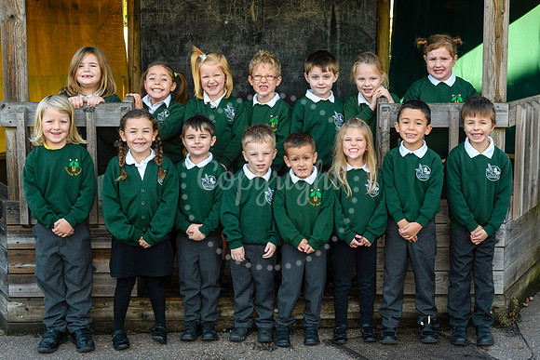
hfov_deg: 35.7
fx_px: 838
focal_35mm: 56
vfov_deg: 24.3
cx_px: 279
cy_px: 171
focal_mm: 35
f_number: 7.1
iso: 400
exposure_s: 1/80
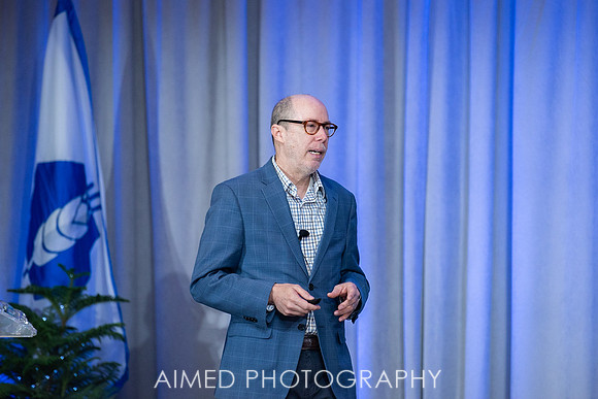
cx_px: 331
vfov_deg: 6.2
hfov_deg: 9.3
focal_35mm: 221
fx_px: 3675
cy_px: 178
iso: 1250
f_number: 4
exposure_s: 1/200
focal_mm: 200
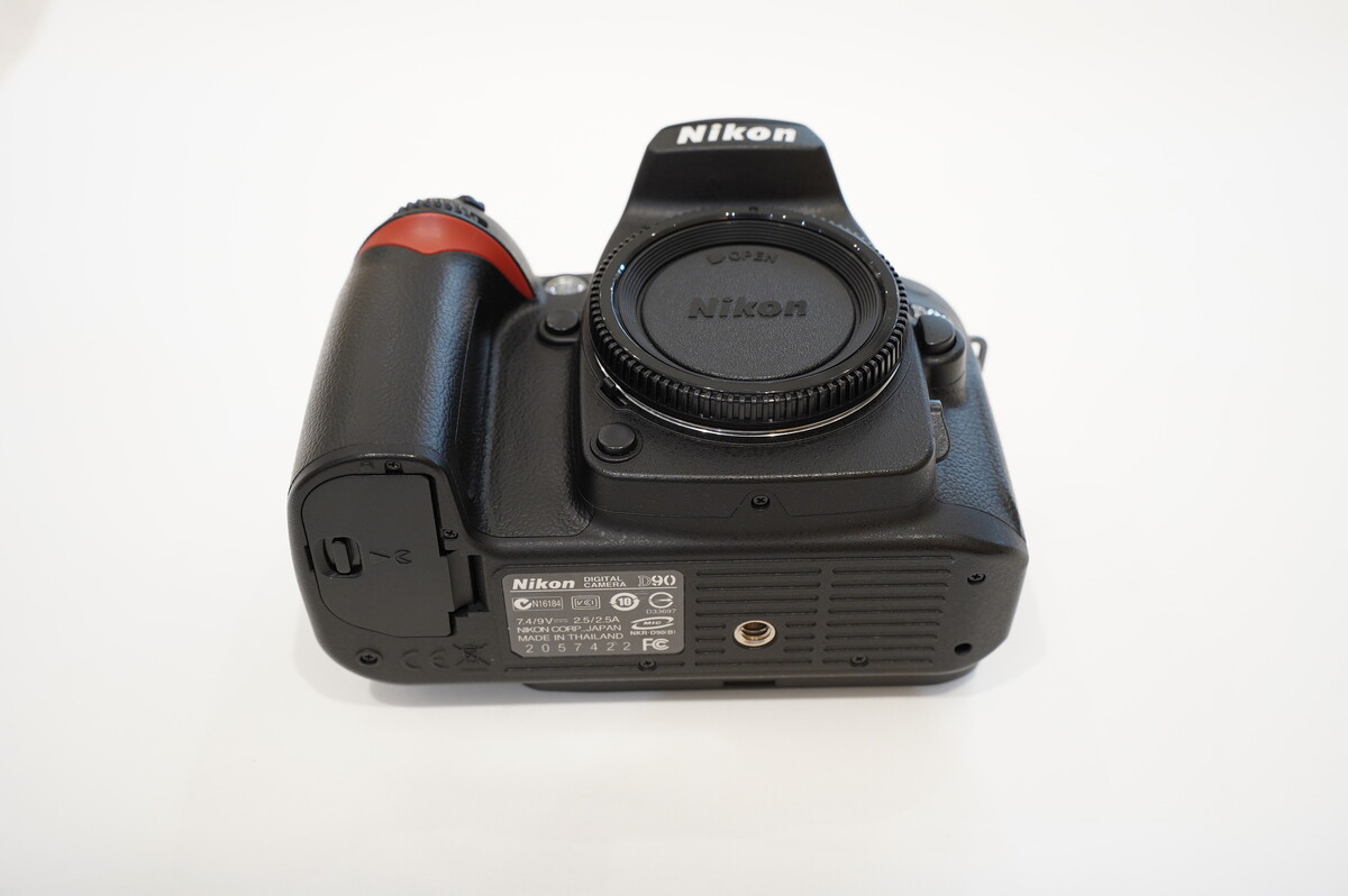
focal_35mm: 37
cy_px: 448
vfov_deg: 35.9
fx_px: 1384
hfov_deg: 51.9
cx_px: 674
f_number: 8
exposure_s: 1/40
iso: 800
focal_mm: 37
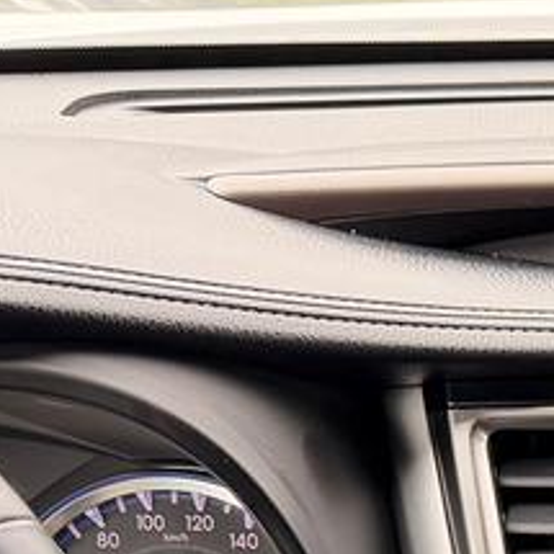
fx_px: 2281
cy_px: 1116
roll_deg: -4.7
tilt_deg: -33.1
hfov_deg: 12.1
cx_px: 1144
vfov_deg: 12.2
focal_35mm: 126
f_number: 1.78
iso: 160
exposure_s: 1/189
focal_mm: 6.76
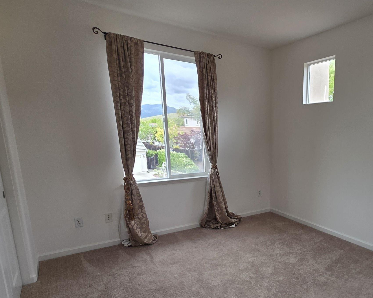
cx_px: 274
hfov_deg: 68.5
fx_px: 254
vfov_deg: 60.0
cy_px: 189
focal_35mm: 23
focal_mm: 2.2
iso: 40
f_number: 1.9
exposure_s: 1/120
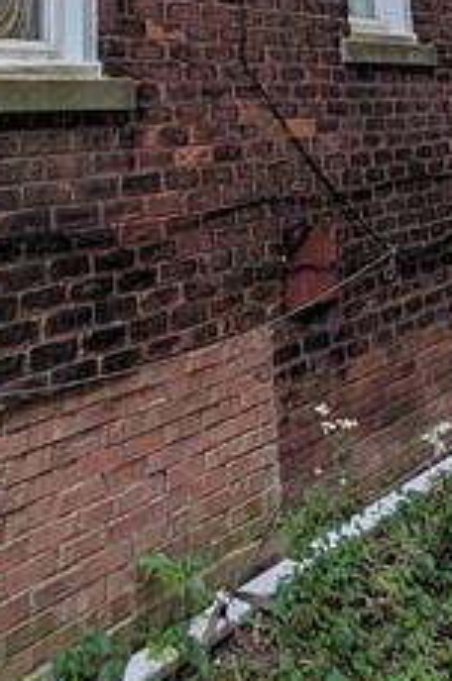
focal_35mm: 42
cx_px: 59
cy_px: -134
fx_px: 793
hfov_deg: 30.6
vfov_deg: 36.2
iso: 69
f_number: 1.7
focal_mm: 2.02
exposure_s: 1/518
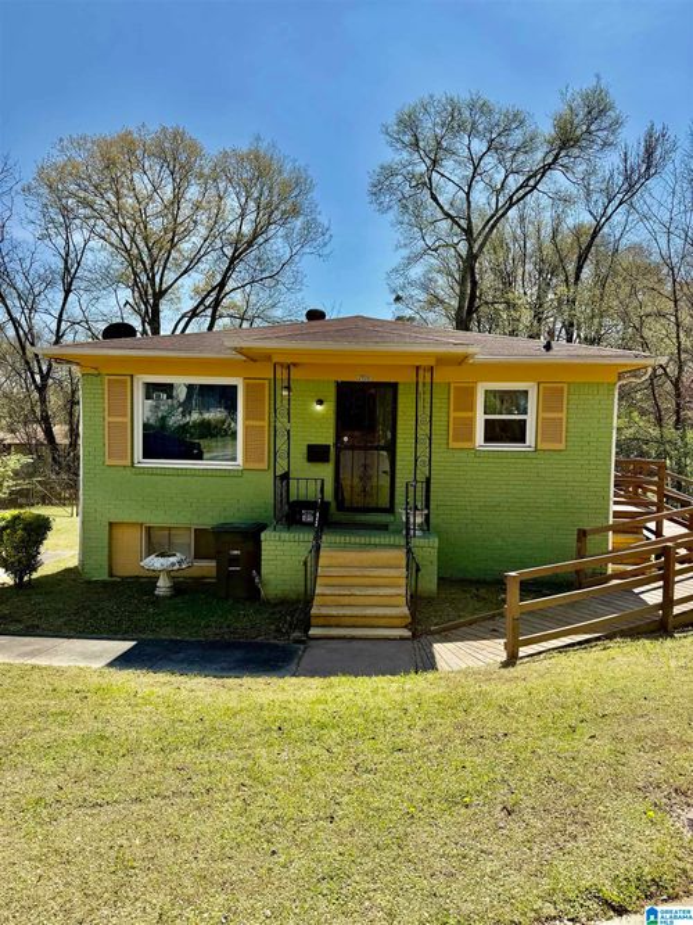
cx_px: 346
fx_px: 641
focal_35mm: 24
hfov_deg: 56.8
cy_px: 462
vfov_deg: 71.6
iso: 80
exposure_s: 1/4673
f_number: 1.78
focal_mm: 6.76
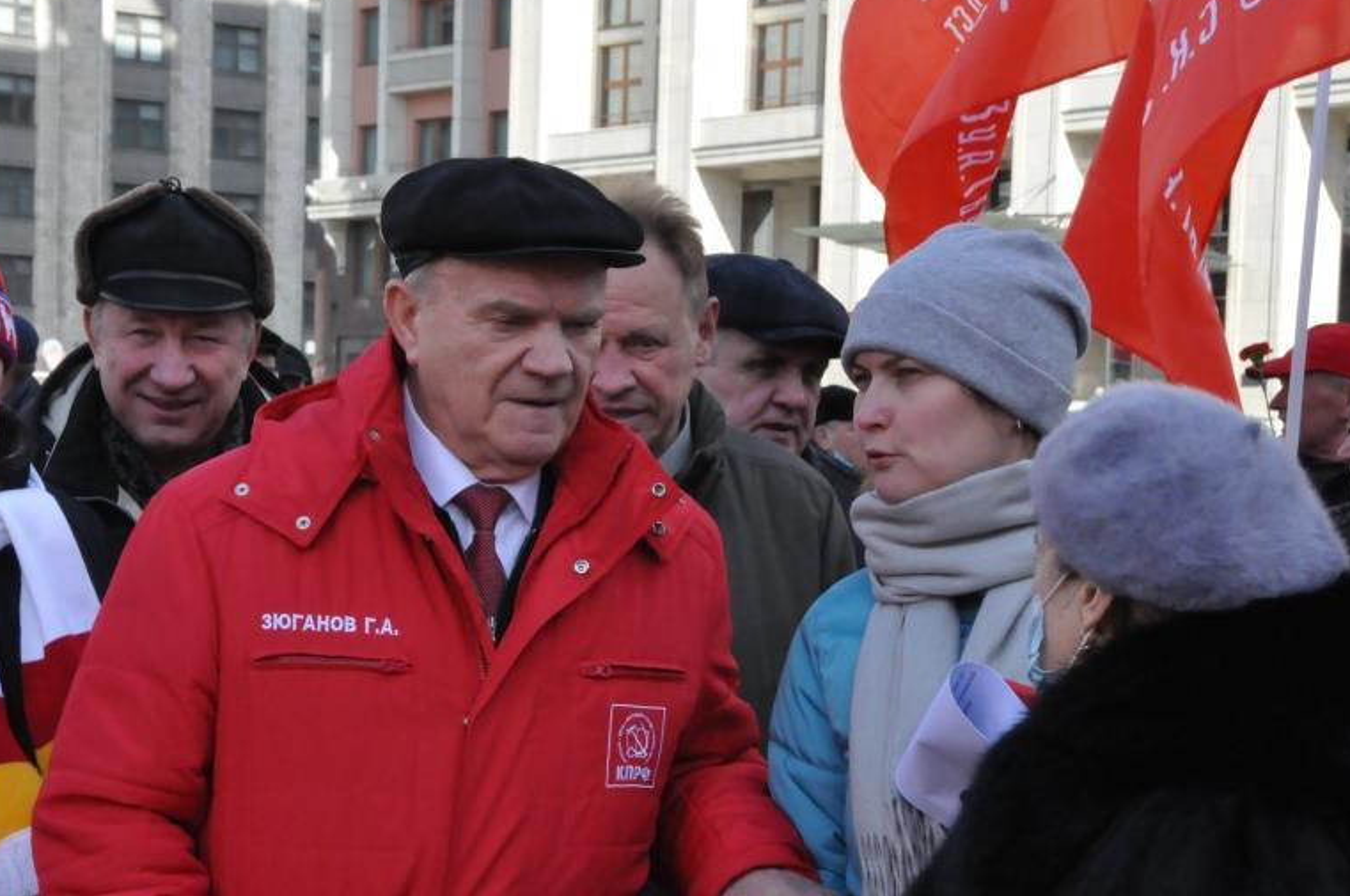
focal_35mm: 105
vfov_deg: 13.0
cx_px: 605
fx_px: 3932
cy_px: 477
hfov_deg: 19.5
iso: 3200
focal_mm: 52
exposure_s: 1/1000
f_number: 16
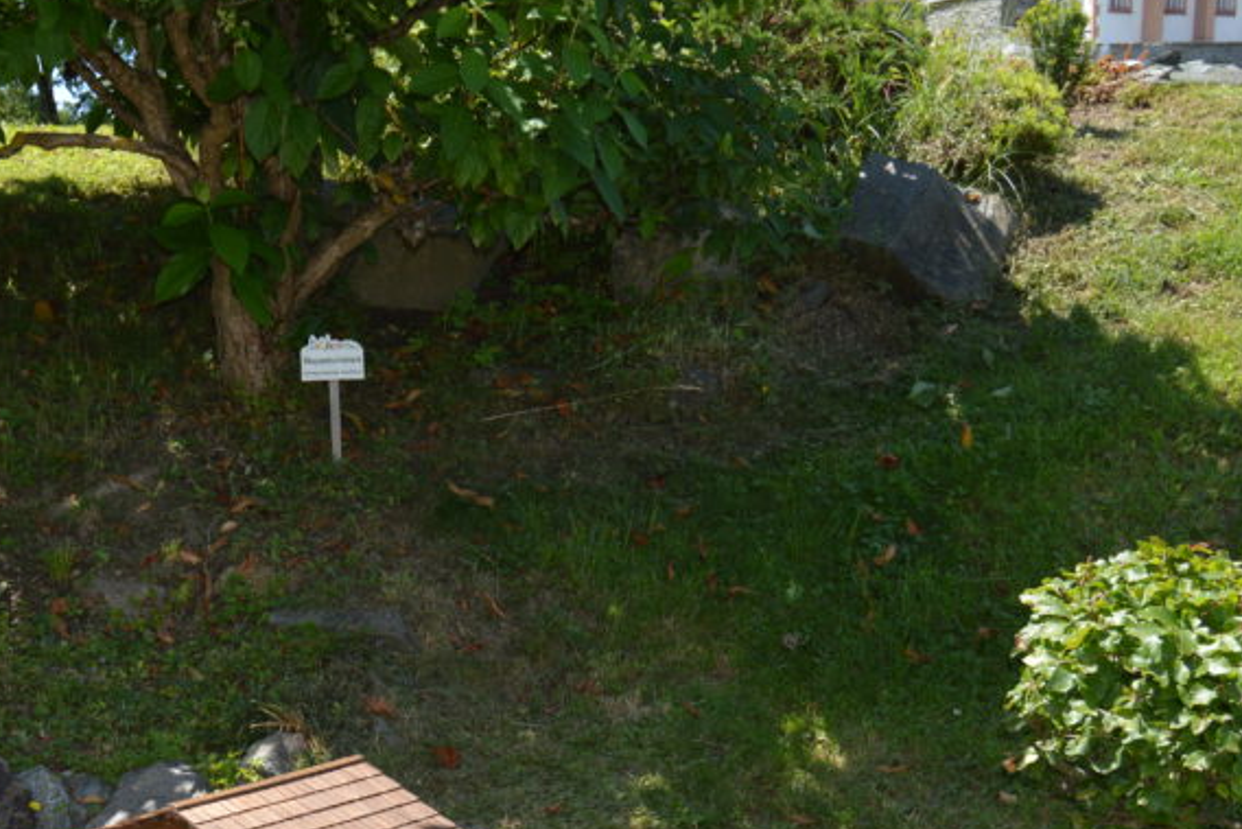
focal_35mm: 54
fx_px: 1863
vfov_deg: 24.7
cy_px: 659
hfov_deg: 34.9
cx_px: 140
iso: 100
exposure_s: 1/200
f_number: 6.3
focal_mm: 20
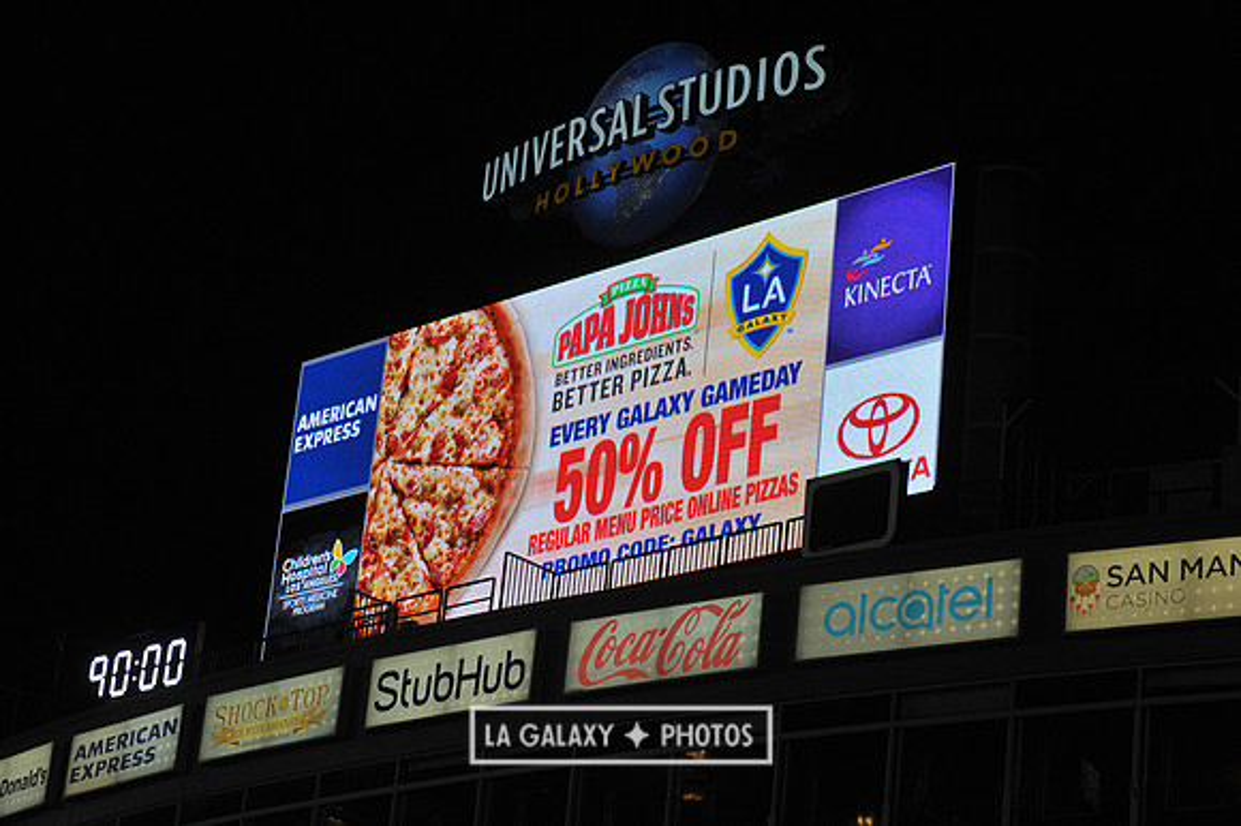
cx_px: 620
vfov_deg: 13.9
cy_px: 413
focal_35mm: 98
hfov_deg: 20.8
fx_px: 3376
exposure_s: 1/400
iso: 1600
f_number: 10
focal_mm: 98
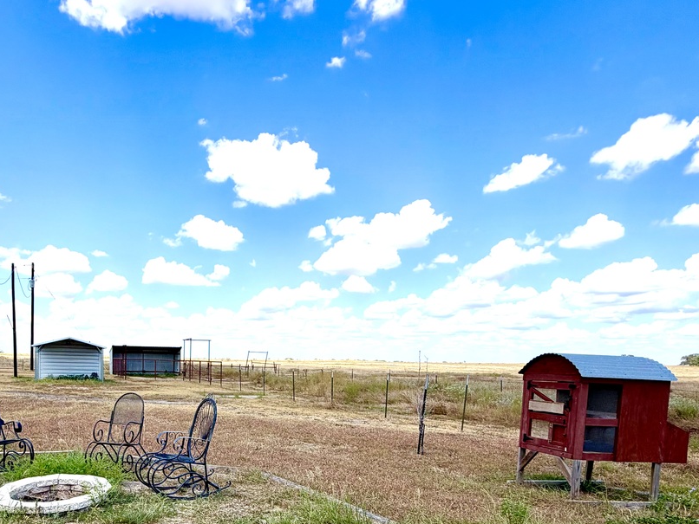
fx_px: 505
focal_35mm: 25
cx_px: 227
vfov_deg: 52.3
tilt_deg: -4.8
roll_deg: -0.6
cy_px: 398
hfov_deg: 67.3
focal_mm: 2.22
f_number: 2.2
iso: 20
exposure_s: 1/914
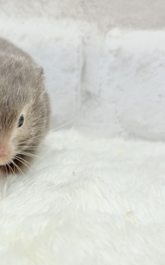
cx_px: -1
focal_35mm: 74
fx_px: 532
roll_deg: +0.3
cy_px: 132
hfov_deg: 17.2
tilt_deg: -12.7
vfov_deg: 27.8
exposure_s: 1/100
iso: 80
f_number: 1.6
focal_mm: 5.96
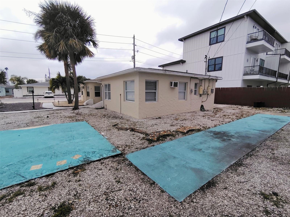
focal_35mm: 16
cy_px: 108
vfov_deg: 78.1
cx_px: 145
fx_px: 134
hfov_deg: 94.5
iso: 100
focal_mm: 2.13
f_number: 2.2
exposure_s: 1/474
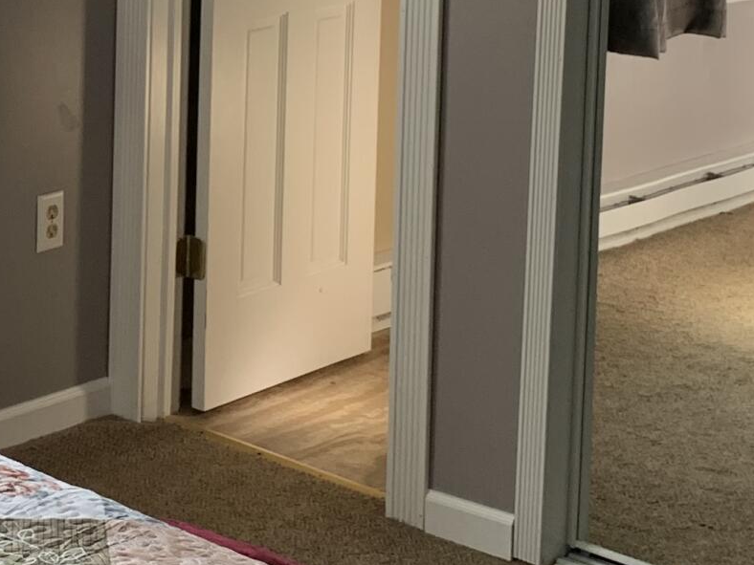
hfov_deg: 19.3
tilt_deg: -7.1
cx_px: 18
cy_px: -139
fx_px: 2156
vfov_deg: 14.4
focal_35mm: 99
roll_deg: -2.2
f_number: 1.8
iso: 64
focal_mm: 4.25
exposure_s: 1/121
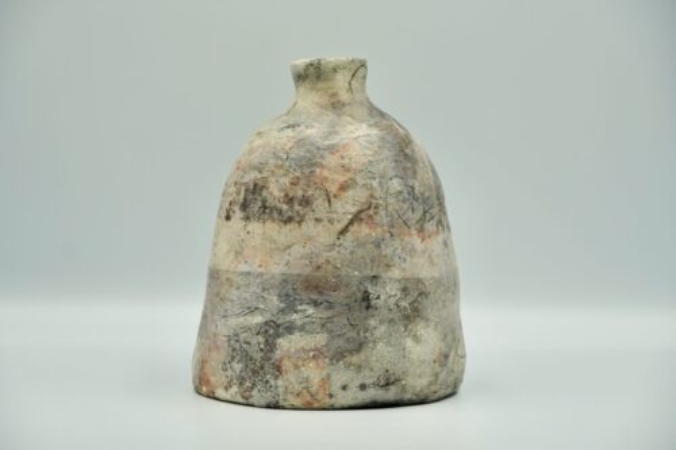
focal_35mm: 104
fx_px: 1943
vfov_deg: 13.2
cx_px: 338
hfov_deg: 19.7
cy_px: 225
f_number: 5.6
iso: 200
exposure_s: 1/125
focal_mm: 69
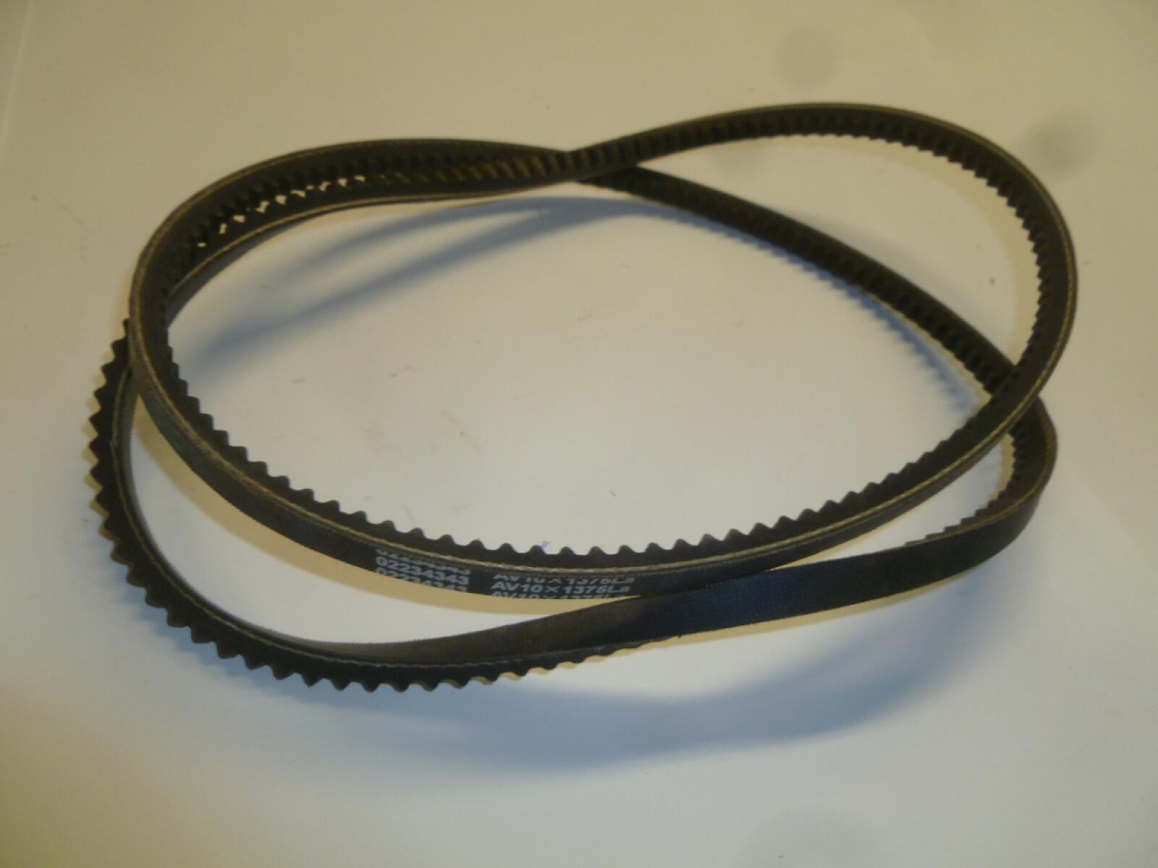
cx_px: 579
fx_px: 937
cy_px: 434
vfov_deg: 49.7
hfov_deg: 63.4
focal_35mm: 28
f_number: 3.3
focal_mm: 5
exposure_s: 1/30
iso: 125
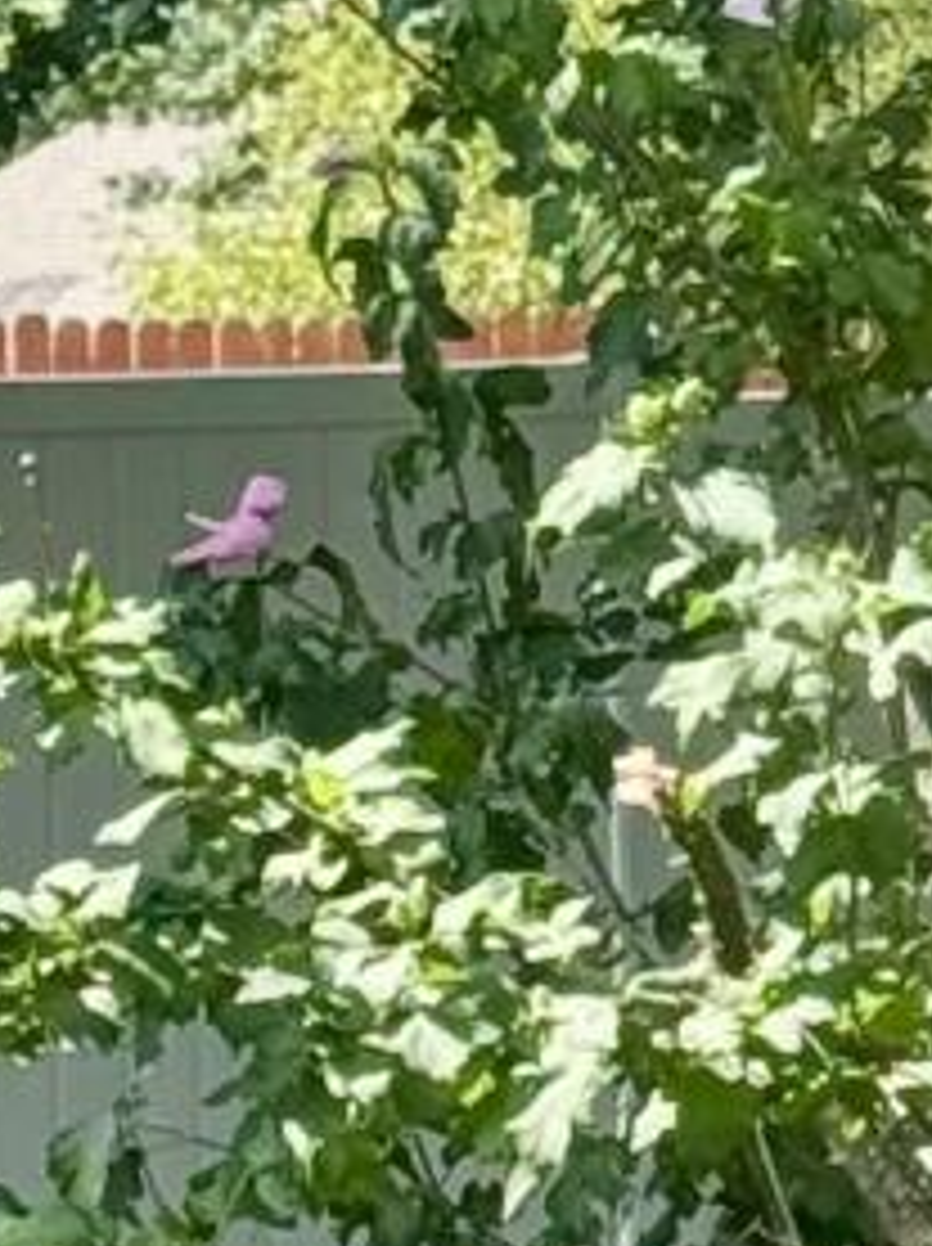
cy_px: 558
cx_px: 2841
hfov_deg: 4.1
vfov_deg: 5.7
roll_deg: +0.8
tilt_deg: -2.1
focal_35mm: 347
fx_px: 12486
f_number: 1.78
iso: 64
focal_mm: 6.76
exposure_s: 1/876
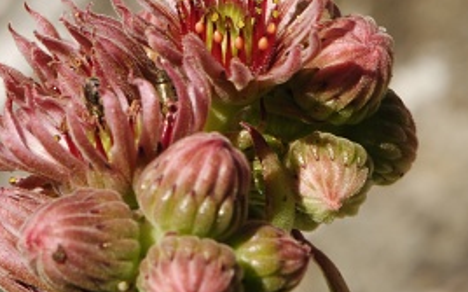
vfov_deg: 3.4
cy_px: -7
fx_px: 4951
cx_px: 131
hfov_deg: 5.4
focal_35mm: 389
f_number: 13
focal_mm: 85
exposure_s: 1/125
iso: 100
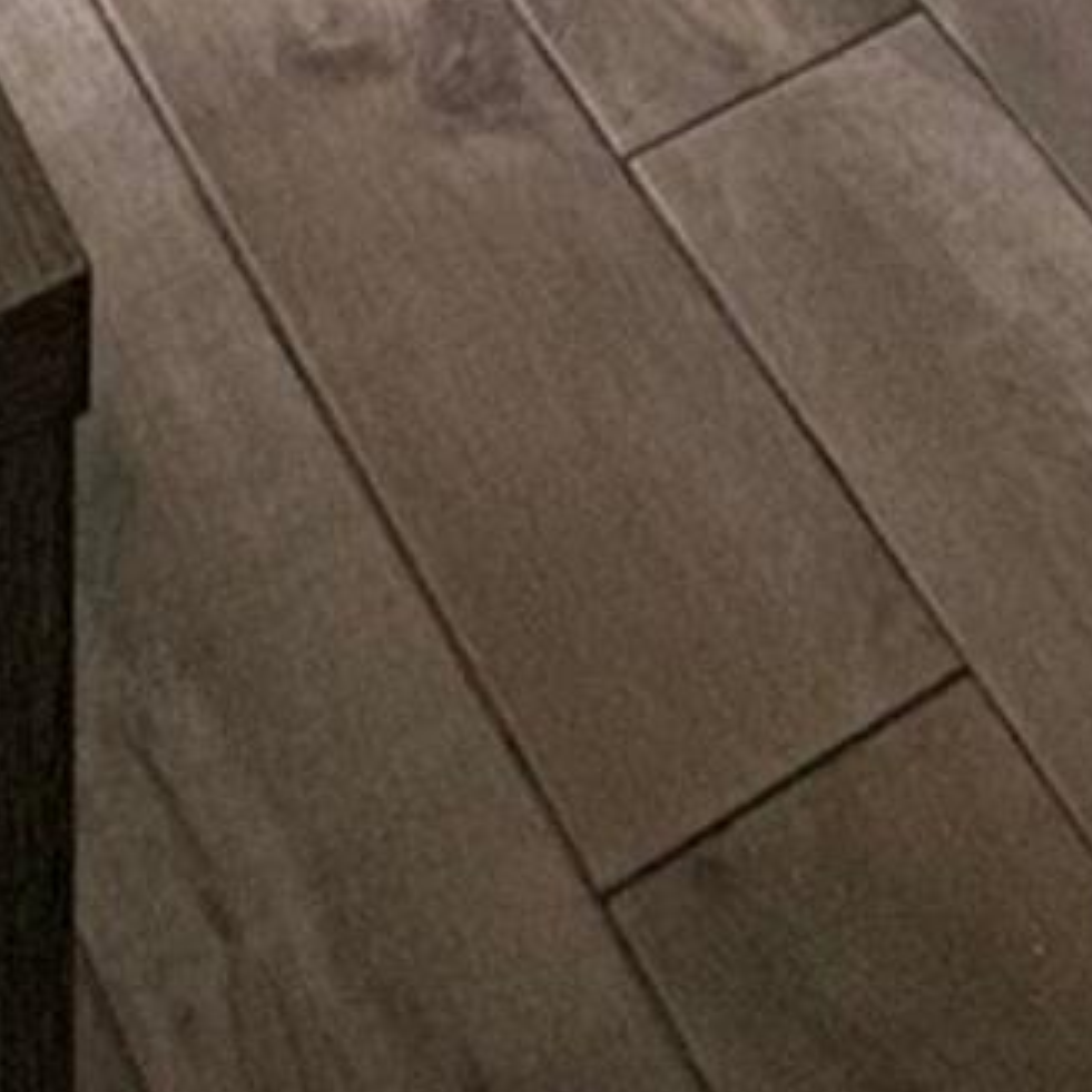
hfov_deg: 15.6
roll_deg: -2.1
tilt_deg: -6.2
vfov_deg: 10.1
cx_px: 1189
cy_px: -2461
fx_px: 3890
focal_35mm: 109
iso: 160
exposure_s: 1/99
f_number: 2.2
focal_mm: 2.22
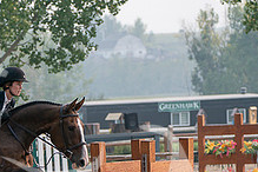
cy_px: 220
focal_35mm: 407
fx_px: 2917
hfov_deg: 5.1
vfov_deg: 3.4
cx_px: -14
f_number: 5.6
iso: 500
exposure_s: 1/1000
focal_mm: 154
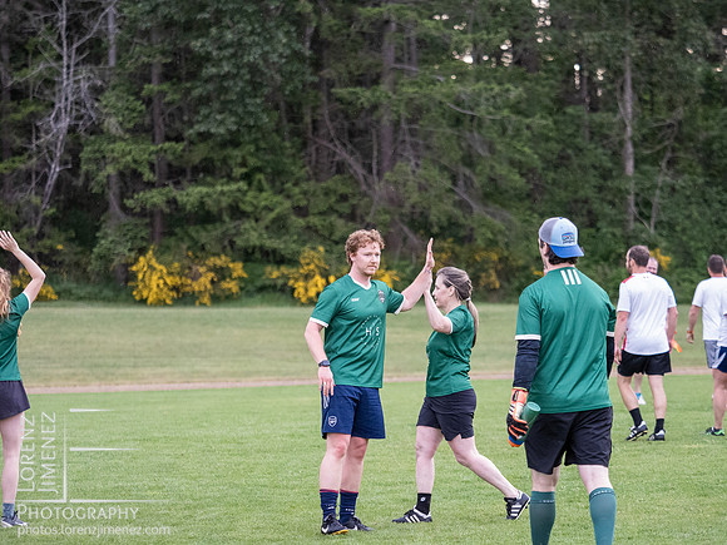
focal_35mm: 180
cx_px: 364
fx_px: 3780
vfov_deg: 8.2
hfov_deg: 11.0
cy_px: 272
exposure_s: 1/1000
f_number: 2.8
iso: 2500
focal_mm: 90
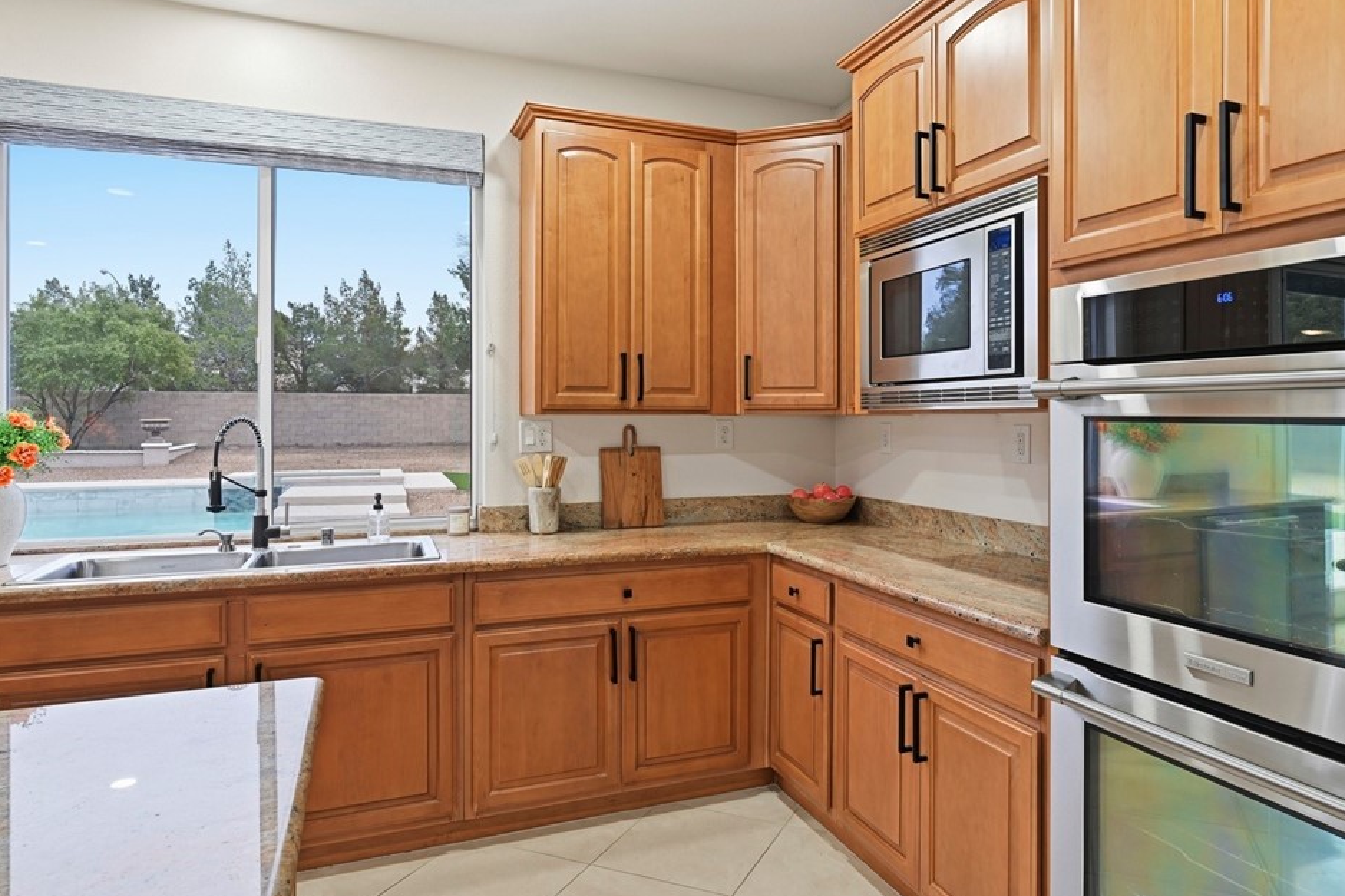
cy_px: 427
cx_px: 747
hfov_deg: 76.9
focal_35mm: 23
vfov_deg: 55.9
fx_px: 843
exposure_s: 1/100
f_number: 10
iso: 500
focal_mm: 19.5
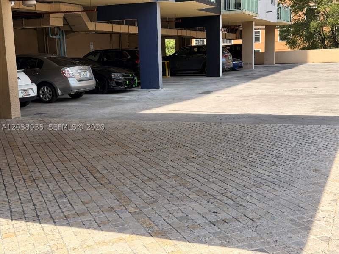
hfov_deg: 39.7
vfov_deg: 30.3
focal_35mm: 48
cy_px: 127
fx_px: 470
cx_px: 170
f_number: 1.78
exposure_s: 1/1330
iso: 80
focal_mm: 6.76
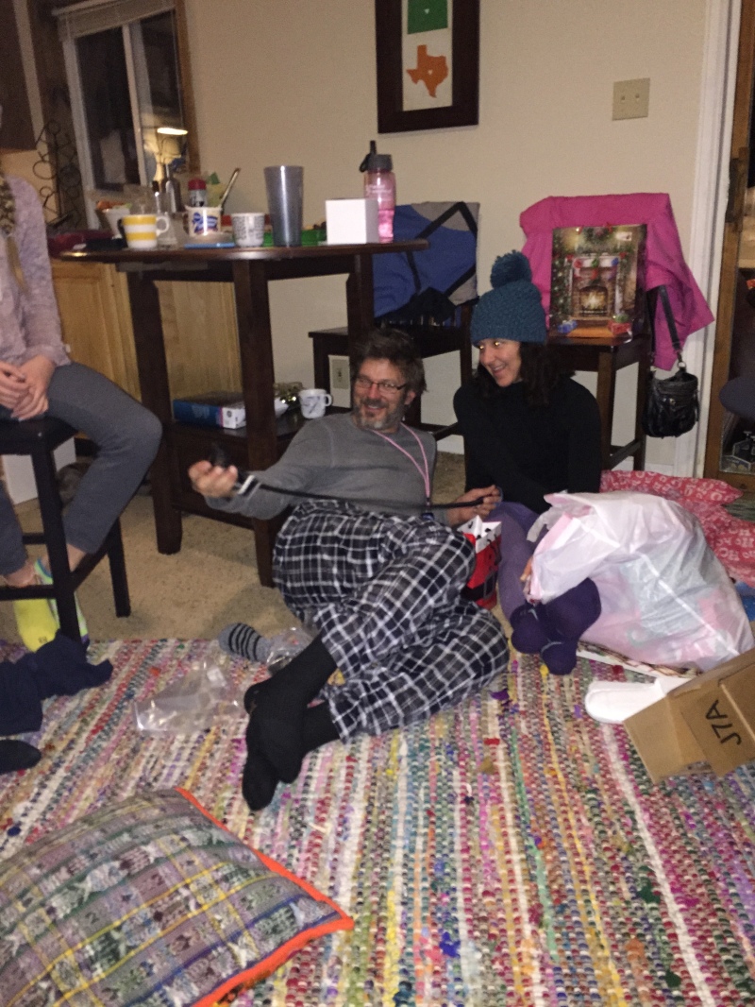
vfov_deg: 61.6
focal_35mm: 29
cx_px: 378
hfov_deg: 48.2
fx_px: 843
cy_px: 504
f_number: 2.2
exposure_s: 1/16
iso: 320
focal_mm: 4.15
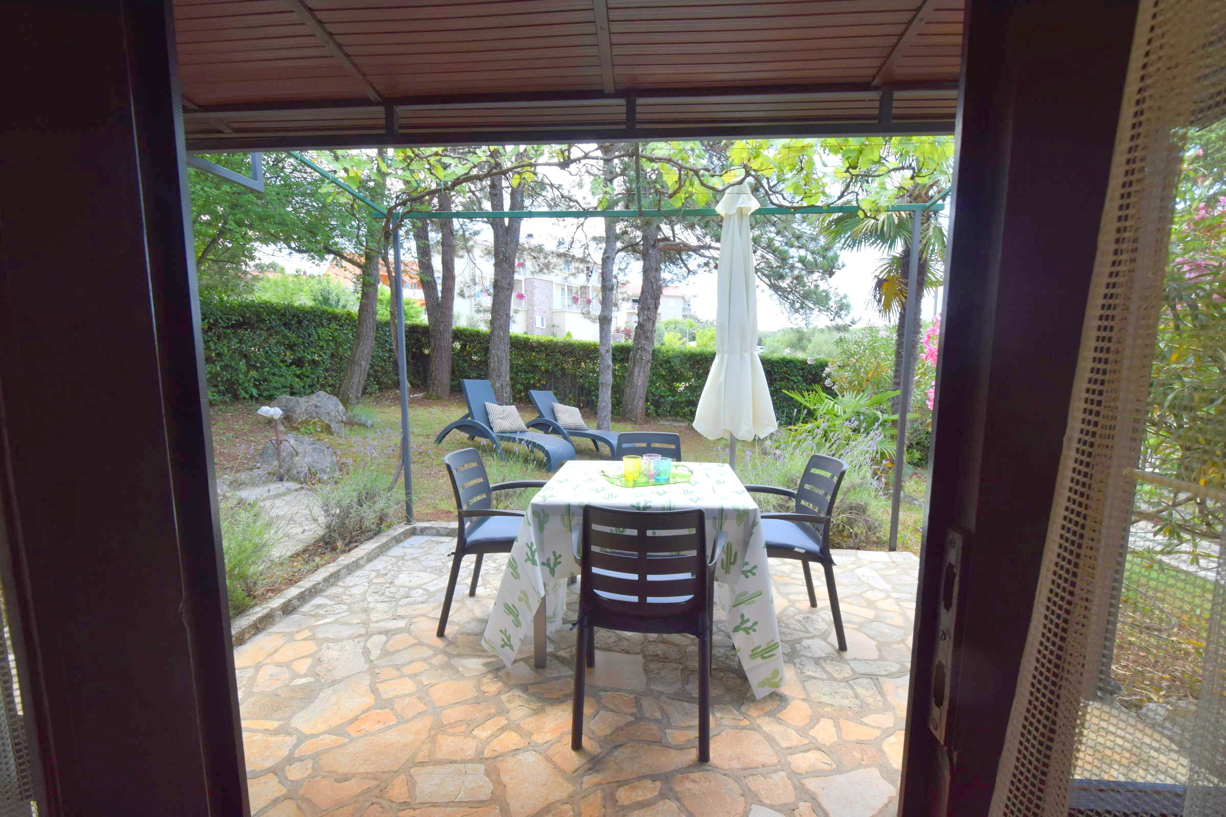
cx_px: 613
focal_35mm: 15
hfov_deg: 100.4
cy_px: 408
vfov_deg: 77.3
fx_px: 511
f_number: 8
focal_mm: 10
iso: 400
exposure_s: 1/250
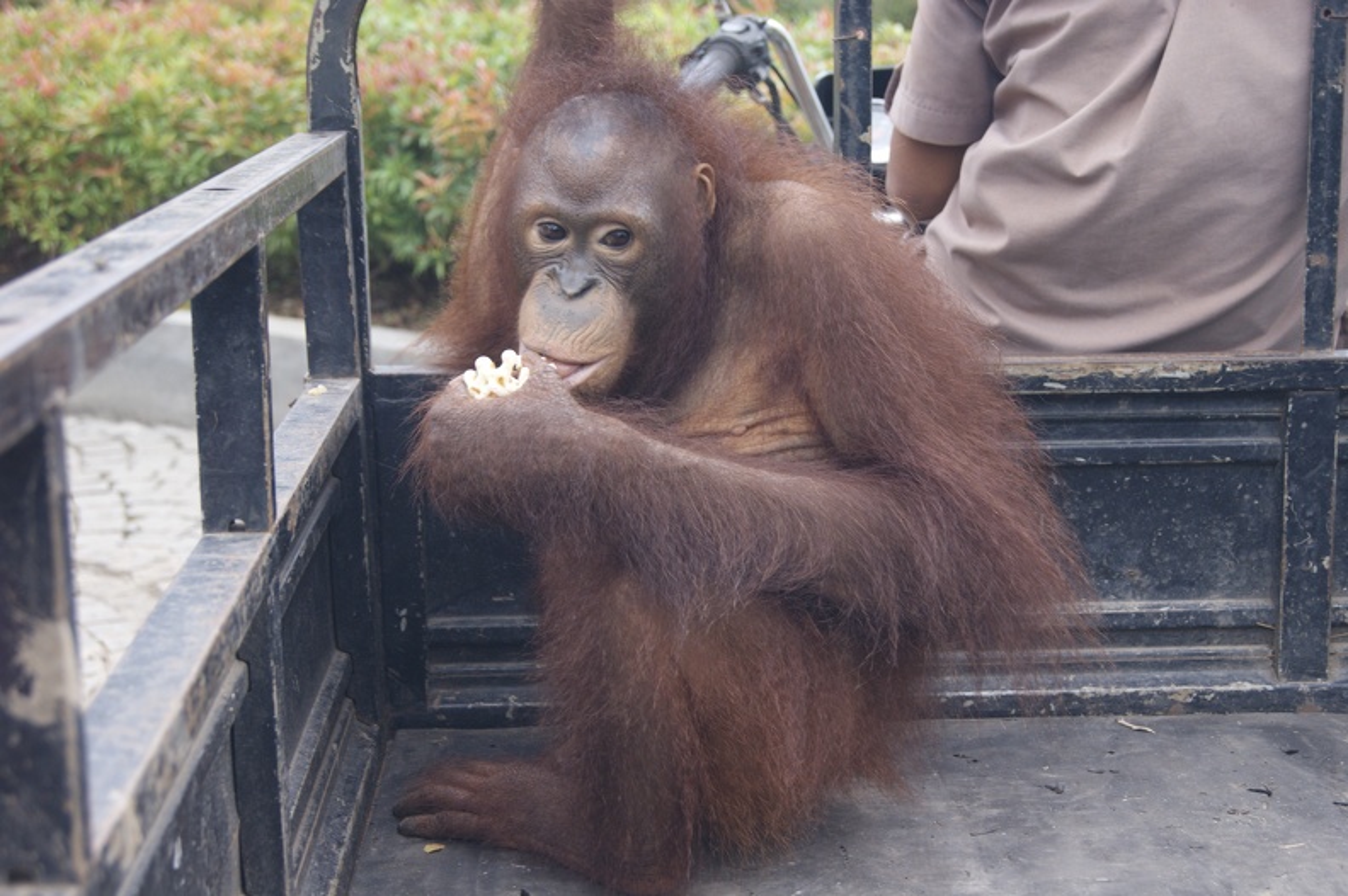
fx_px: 2526
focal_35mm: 68
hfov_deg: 29.9
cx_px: 674
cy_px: 448
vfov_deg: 20.1
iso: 250
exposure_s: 1/80
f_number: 5.6
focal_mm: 45
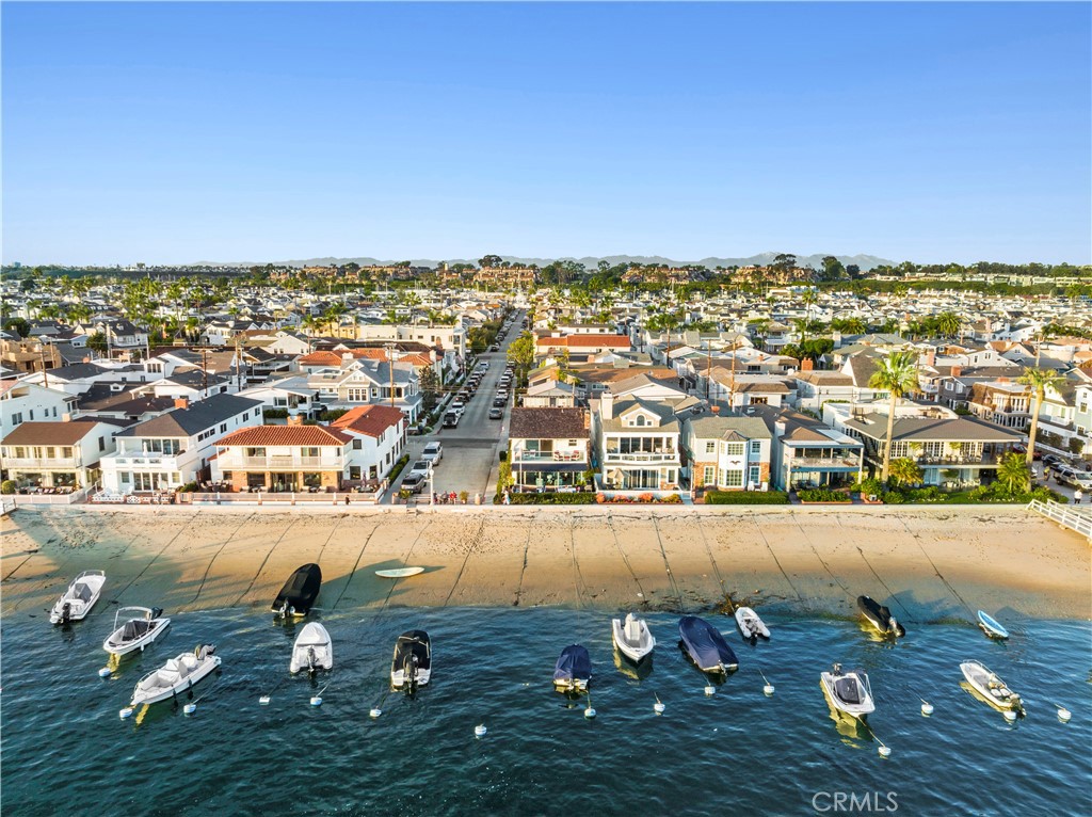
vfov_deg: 56.7
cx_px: 546
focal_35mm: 24
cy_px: 408
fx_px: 756
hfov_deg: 71.6
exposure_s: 1/80
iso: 100
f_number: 10
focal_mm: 12.29
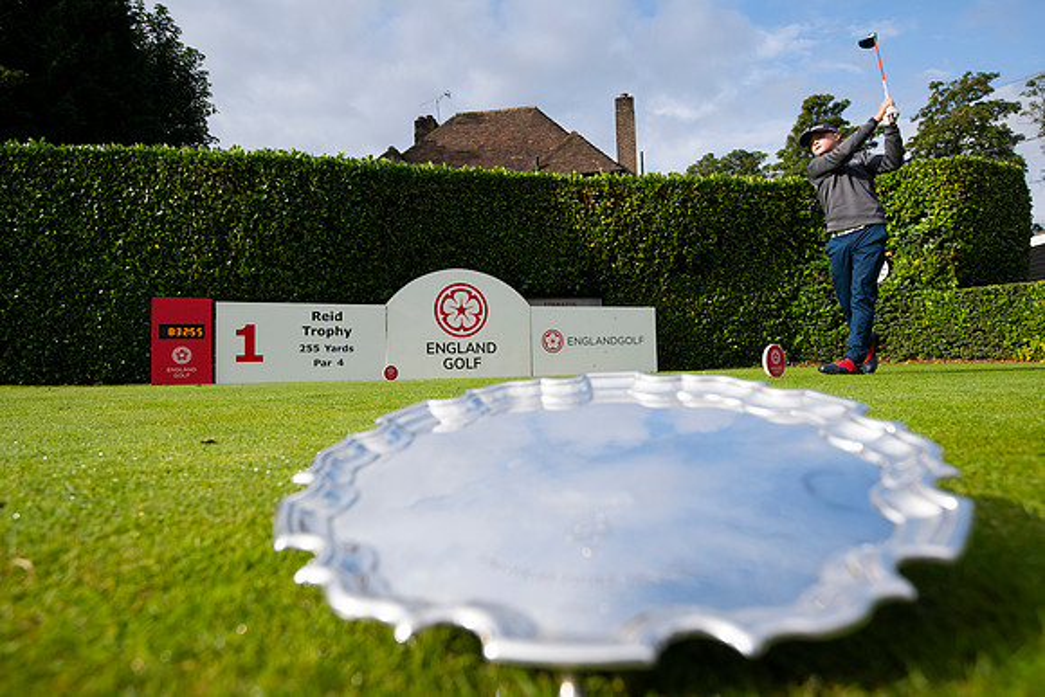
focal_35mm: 22
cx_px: 522
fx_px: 639
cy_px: 348
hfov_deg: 78.6
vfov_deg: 57.3
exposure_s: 1/1600
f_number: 7.1
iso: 500
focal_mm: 22
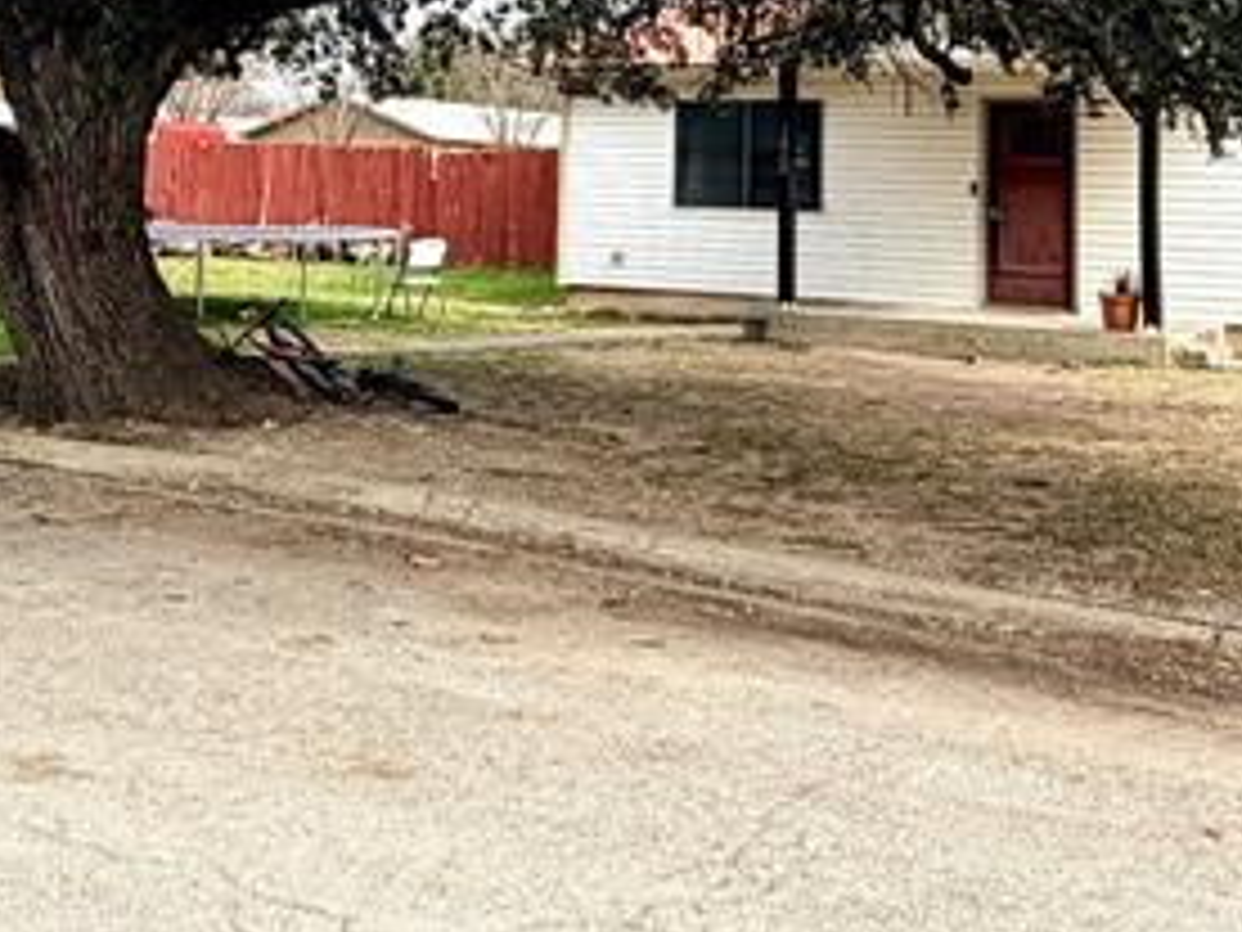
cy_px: 9
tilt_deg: +5.9
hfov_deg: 36.8
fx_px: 1866
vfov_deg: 26.6
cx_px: 558
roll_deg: -2.2
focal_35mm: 52
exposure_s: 1/770
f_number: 2.2
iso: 32
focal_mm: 2.22
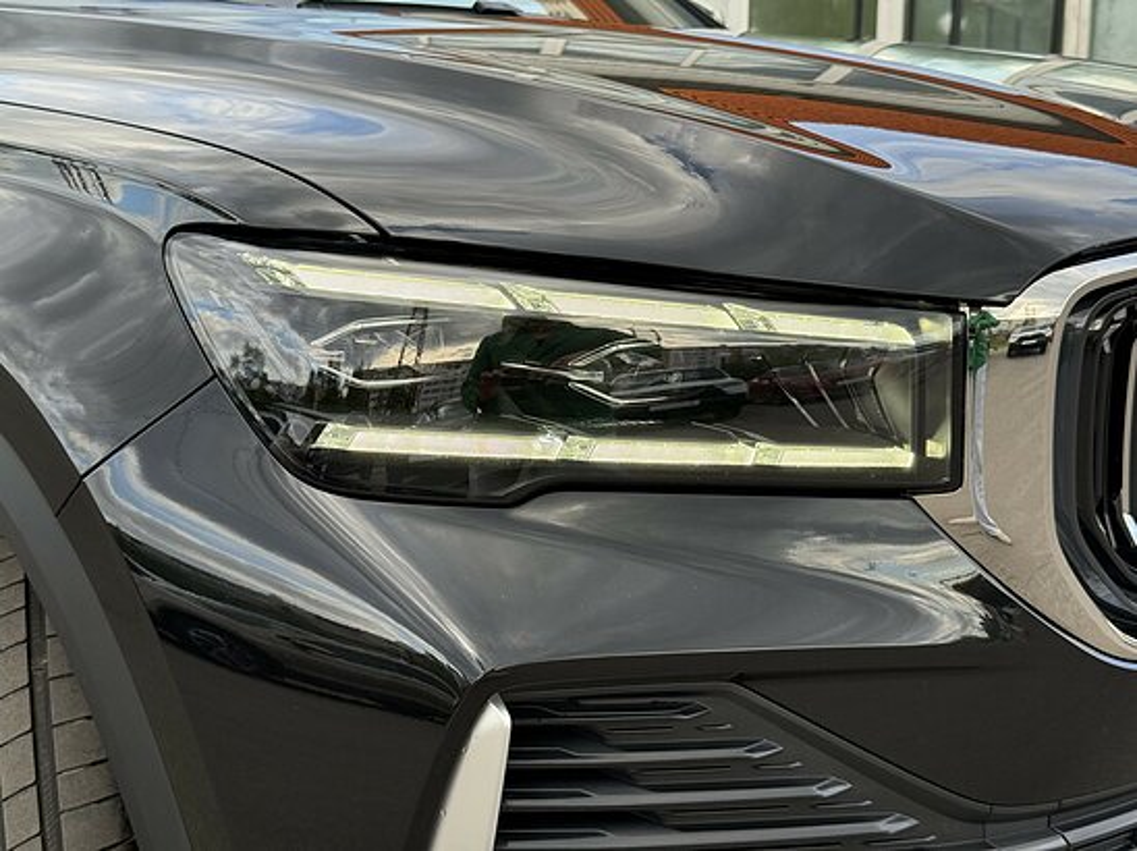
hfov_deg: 39.7
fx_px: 1575
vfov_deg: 30.2
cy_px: 426
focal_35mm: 48
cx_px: 568
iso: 64
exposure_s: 1/657
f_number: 1.78
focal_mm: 6.76
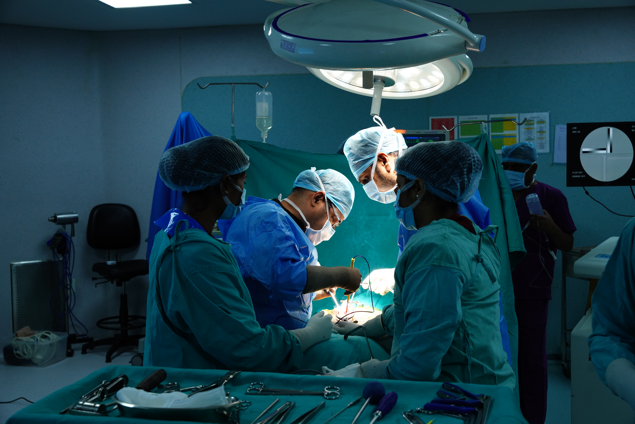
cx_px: 318
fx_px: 743
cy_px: 212
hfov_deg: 46.3
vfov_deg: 31.8
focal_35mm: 42
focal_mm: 42.1
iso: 1000
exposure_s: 1/250
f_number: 5.6
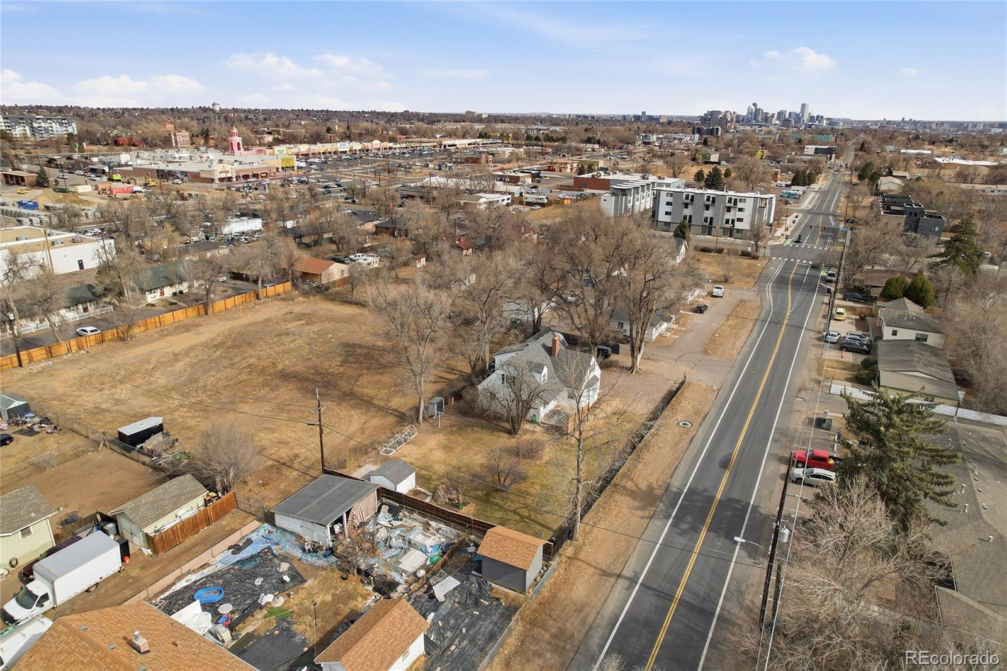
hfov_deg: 78.6
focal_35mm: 22
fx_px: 615
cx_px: 504
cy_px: 336
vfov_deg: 57.2
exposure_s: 1/160
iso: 100
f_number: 2.8
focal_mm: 8.4
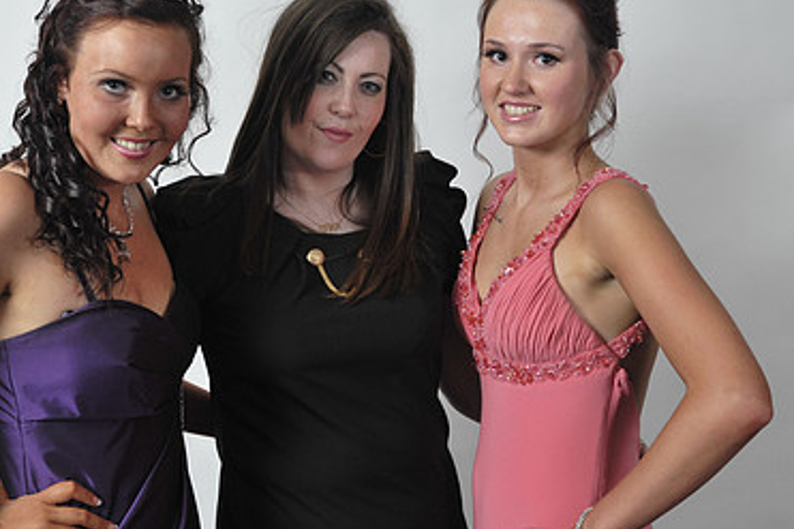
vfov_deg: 18.2
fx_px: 1653
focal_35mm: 75
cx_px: 347
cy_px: 216
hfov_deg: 27.0
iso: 1000
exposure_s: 1/160
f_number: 7.1
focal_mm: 48
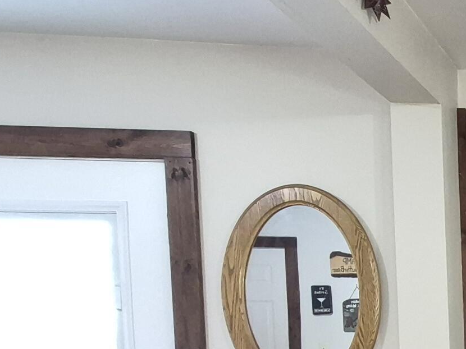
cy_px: 357
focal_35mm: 47
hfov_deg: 26.6
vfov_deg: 28.7
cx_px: 727
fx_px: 633
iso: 320
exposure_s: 1/40
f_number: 2.2
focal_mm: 1.74
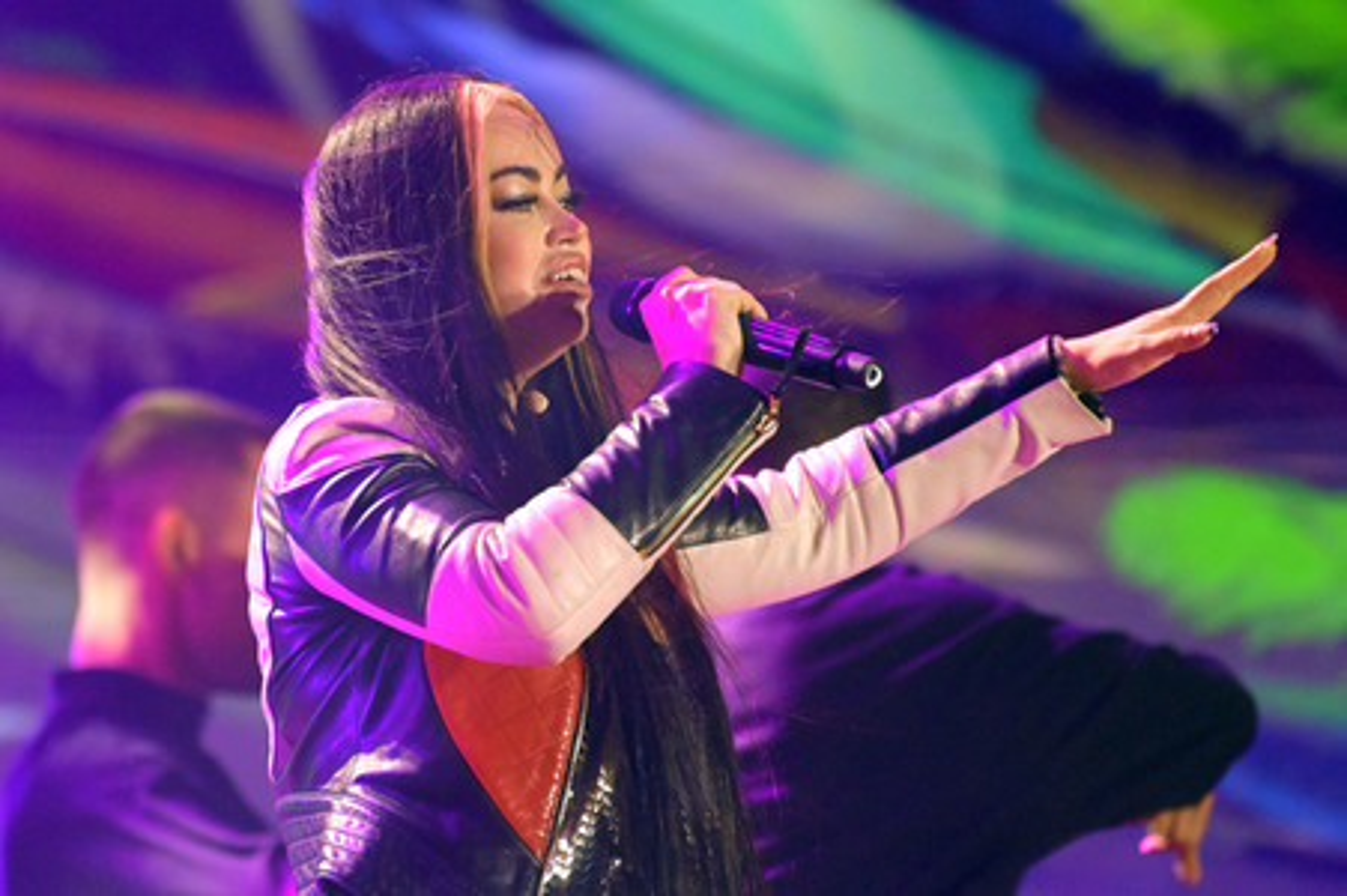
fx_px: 18694
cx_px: 674
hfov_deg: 4.1
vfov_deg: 2.7
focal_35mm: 500
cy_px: 448
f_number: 5.6
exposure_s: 1/400
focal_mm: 500
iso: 12800
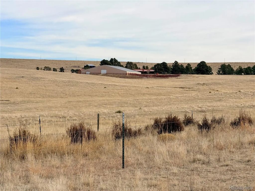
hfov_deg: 19.6
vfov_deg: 14.8
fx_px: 737
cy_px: 96
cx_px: 128
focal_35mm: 100
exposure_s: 1/638
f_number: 2.8
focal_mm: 16.89
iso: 32
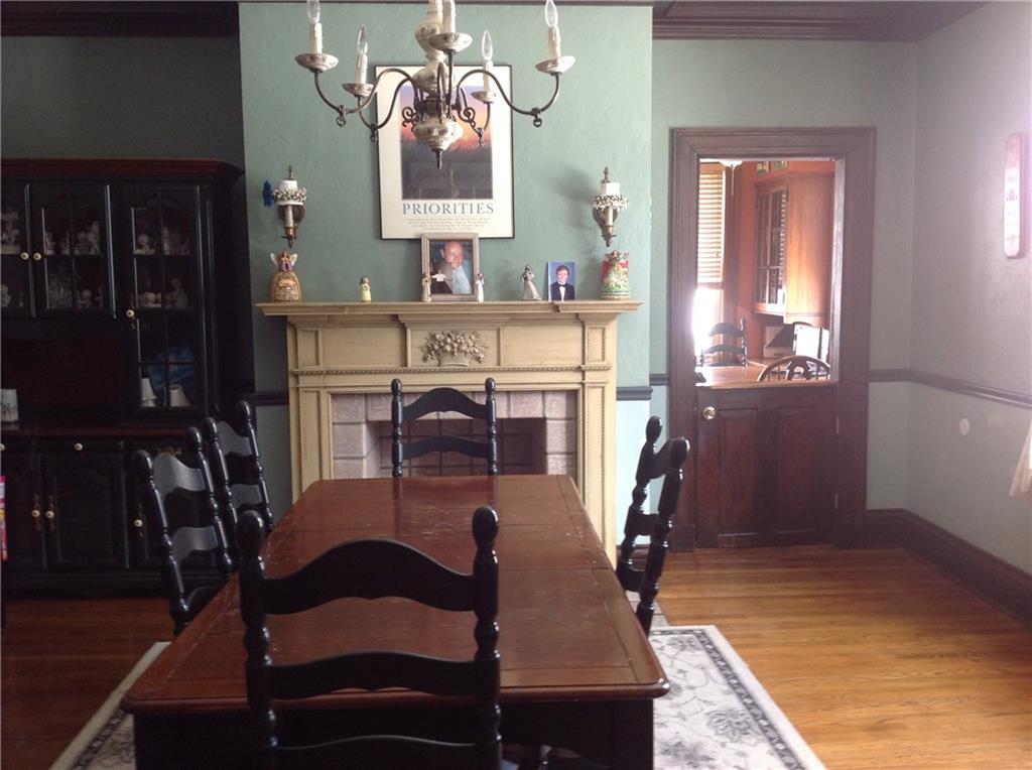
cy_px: 385
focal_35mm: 35
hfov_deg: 52.7
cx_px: 516
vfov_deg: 40.6
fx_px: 1041
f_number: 2.4
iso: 64
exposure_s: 1/15
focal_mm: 4.28
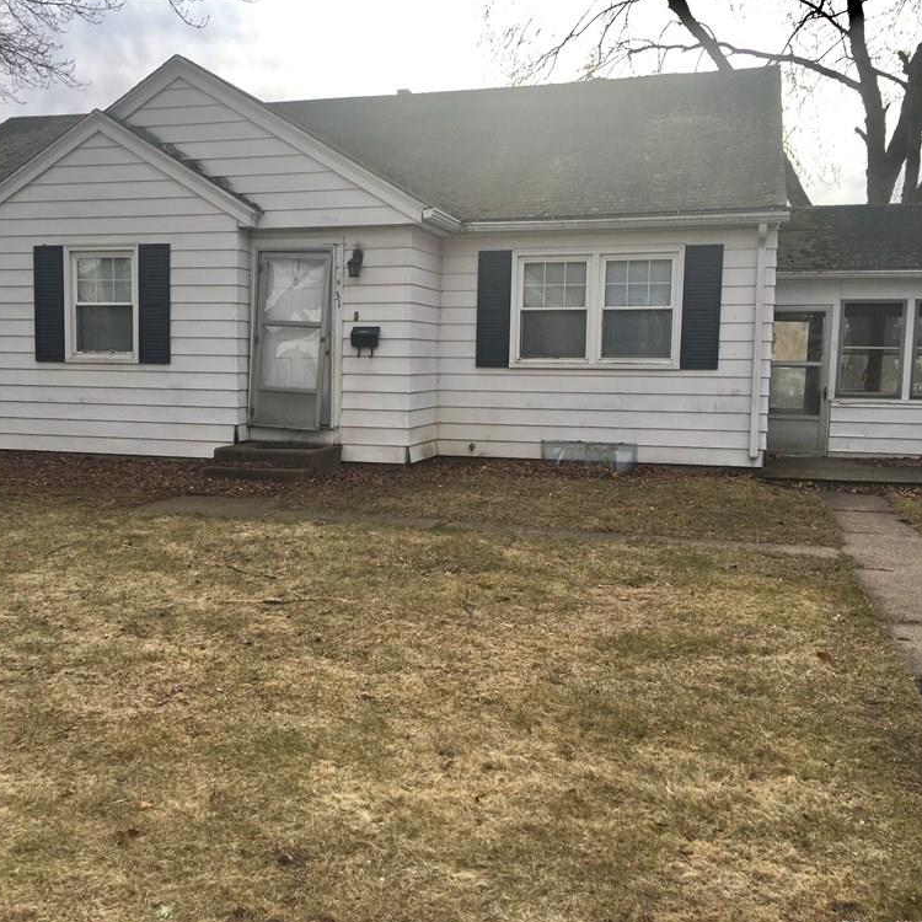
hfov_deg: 47.0
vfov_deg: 47.2
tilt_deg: -2.9
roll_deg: -1.1
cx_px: 382
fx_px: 1055
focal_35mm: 35
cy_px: 467
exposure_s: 1/490
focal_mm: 4.15
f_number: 2.2
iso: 25
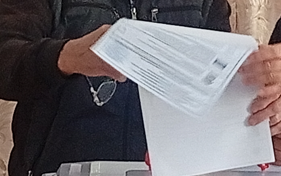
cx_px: 226
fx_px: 1861
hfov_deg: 8.6
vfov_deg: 5.4
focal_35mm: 243
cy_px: 99
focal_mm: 3.98
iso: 672
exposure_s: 1/33.3
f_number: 1.8
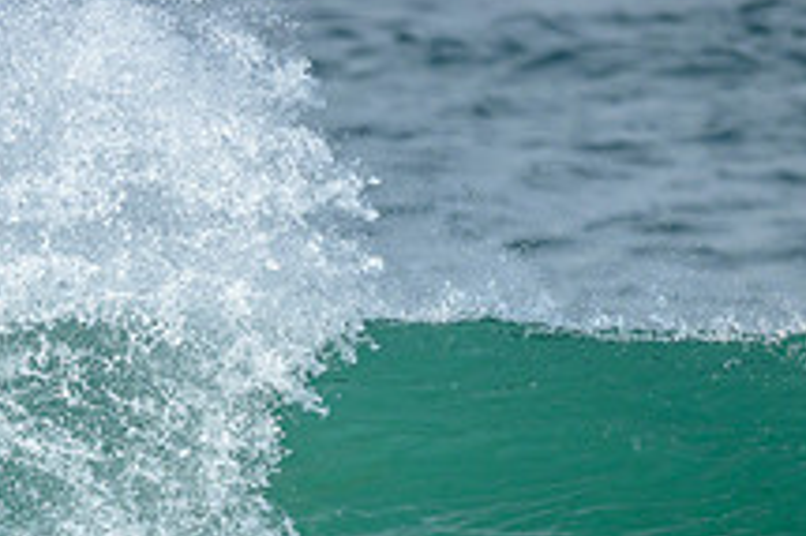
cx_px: -15
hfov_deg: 0.8
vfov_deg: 0.5
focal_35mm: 2512
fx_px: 56196
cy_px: 640
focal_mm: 800
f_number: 6.3
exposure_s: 1/2000
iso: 360
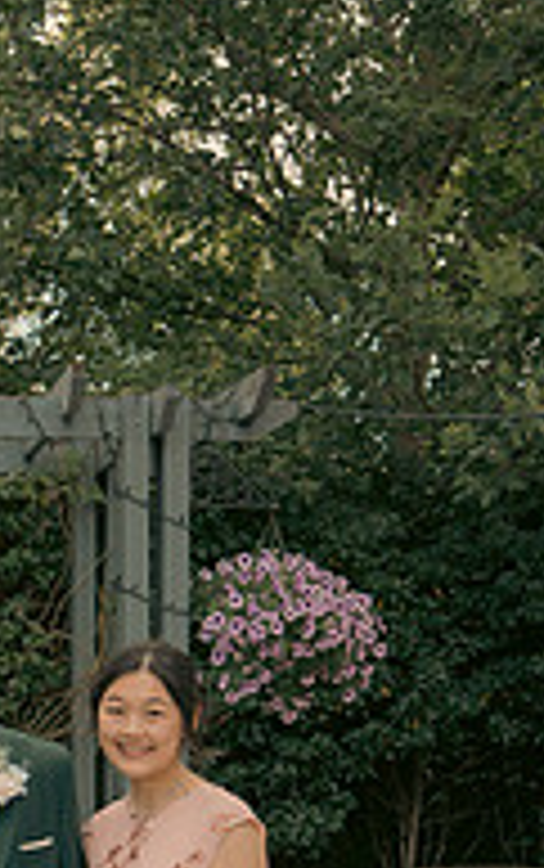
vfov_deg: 21.9
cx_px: -184
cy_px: 807
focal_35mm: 92
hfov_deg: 13.7
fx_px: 2177
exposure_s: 1/160
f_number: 5.6
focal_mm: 30
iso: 160
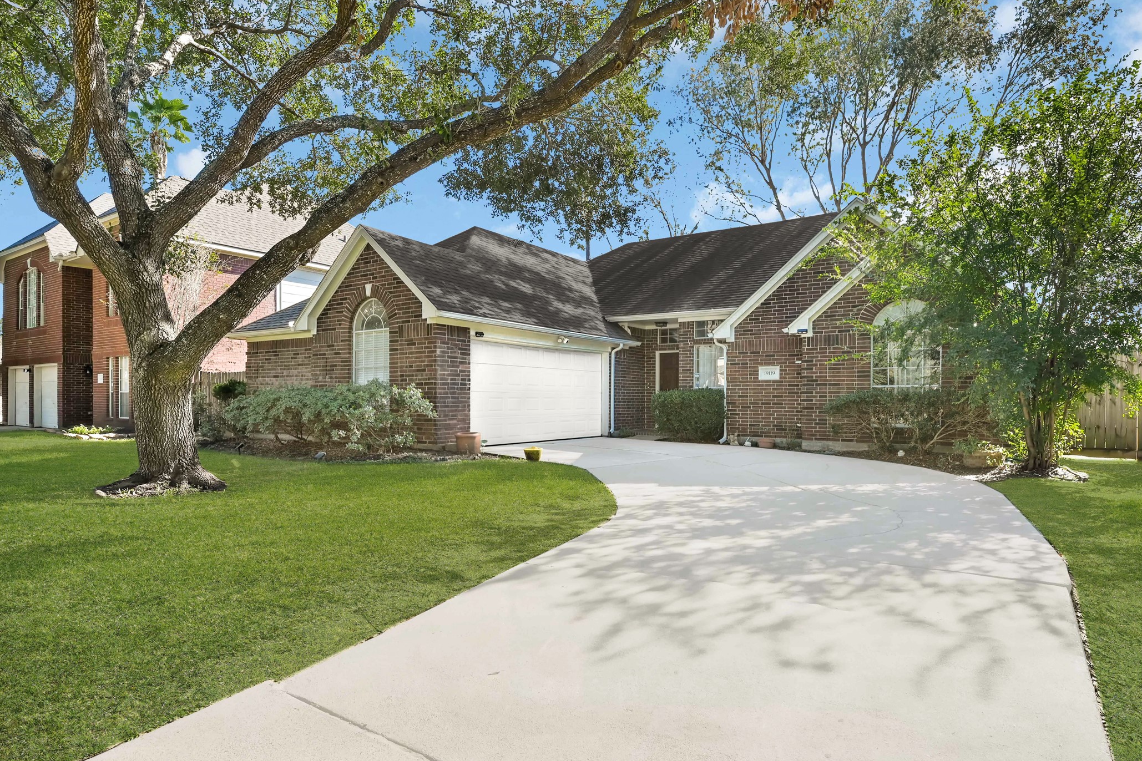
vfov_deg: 64.5
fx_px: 603
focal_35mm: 19
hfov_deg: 86.9
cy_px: 369
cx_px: 594
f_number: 13
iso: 1000
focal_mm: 18
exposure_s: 1/250
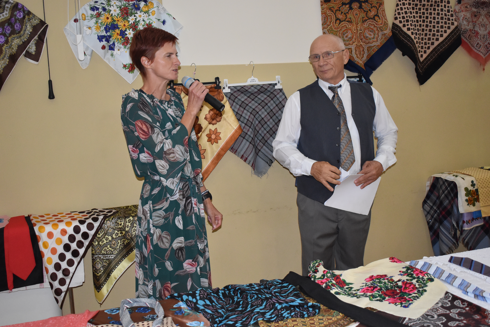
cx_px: 245
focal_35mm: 45
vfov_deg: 29.9
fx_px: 612
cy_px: 164
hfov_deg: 43.6
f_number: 4.2
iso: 1600
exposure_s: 1/125
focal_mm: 30
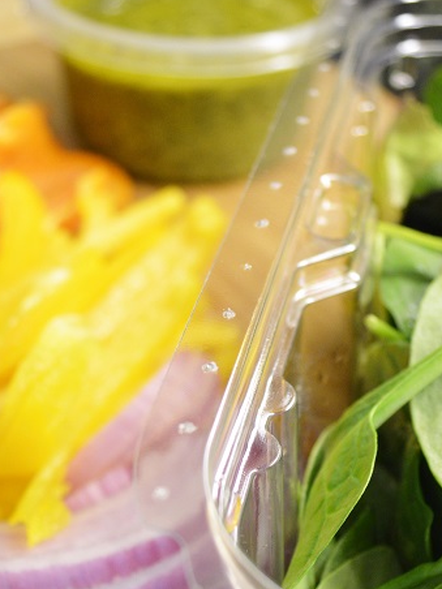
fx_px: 1175
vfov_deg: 28.0
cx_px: 229
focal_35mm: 69
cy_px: 388
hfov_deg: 21.3
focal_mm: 24
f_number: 4
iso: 800
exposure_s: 1/60
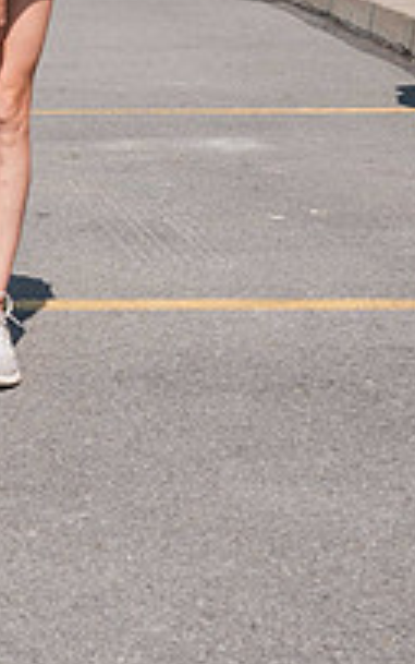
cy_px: 143
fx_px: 2279
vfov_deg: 16.5
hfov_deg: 10.0
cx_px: -246
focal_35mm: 126
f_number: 7.1
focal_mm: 35
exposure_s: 1/400
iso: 100
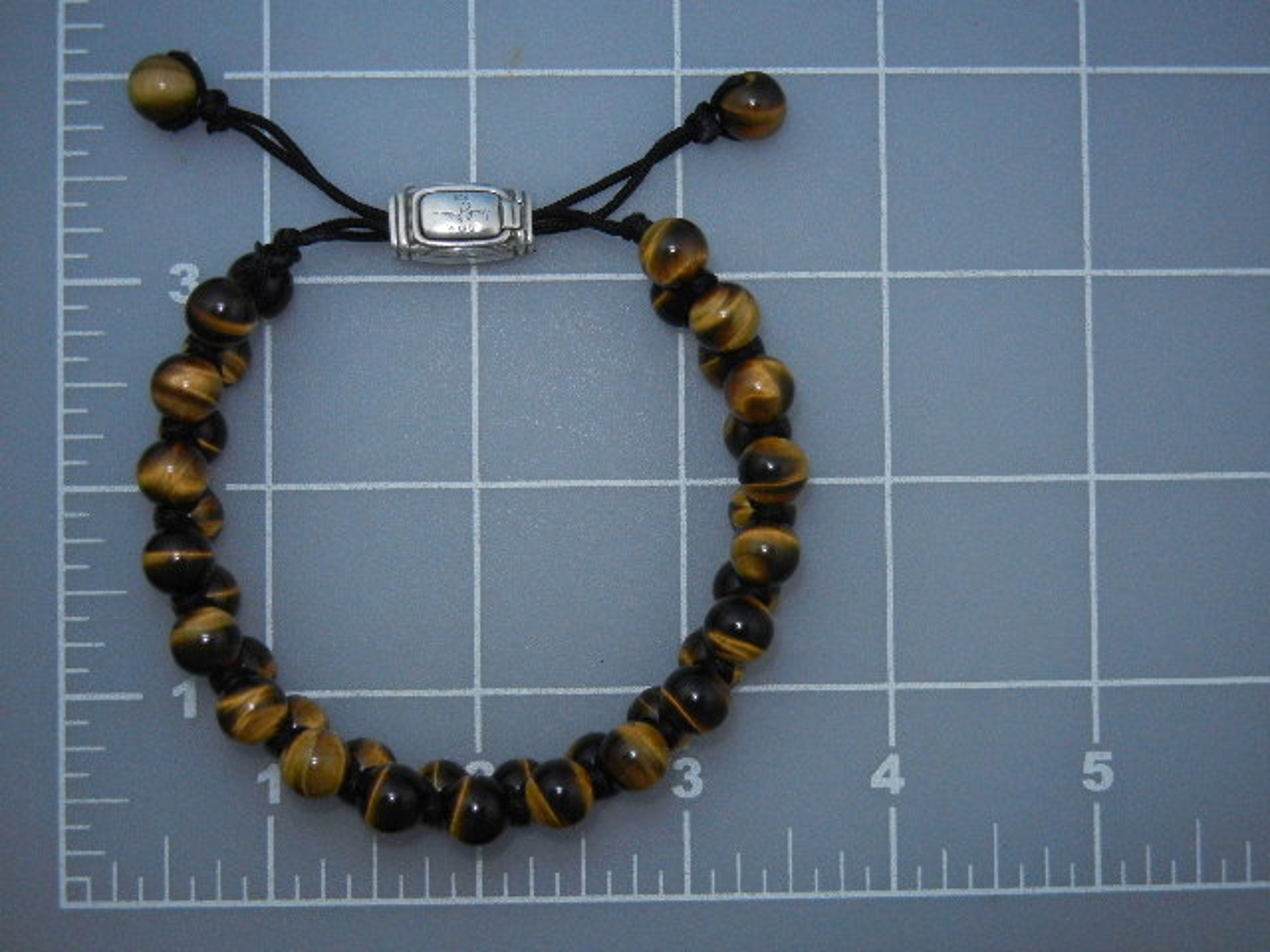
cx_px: 635
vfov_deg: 32.2
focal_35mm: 45
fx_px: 1651
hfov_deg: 42.1
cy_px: 476
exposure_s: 1/30
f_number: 7.6
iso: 800
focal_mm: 8.1
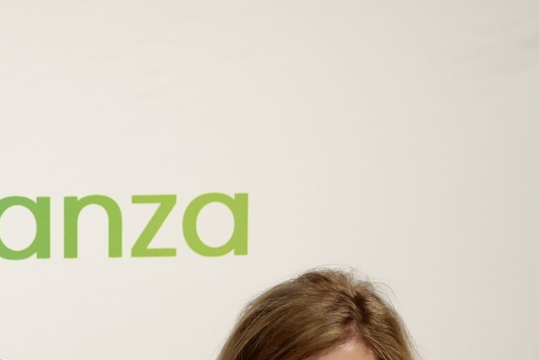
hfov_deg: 13.3
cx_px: -169
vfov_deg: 9.0
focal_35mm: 149
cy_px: 563
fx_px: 2232
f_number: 4
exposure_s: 1/160
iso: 640
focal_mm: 45
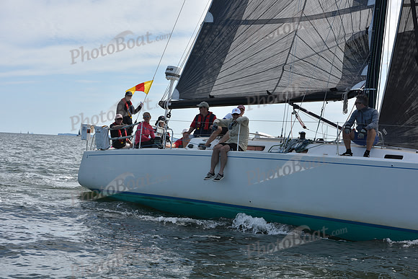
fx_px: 813
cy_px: 140
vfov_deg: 19.5
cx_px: 209
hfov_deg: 28.8
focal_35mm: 70
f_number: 10
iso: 320
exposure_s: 1/1000
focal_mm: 70
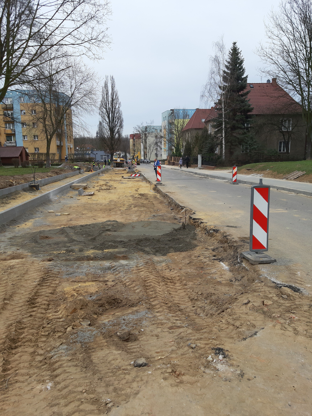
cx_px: 156
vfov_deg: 65.3
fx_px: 324
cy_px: 208
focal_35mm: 27
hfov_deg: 51.4
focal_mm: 3.93
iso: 40
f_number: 1.7
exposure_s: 1/463
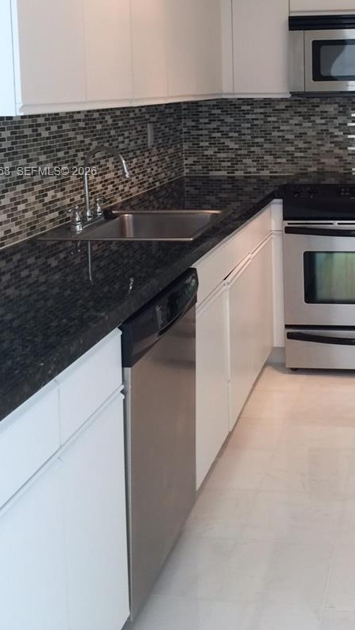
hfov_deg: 23.9
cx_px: 306
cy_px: 172
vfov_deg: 41.1
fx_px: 820
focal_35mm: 49
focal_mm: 4.12
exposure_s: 1/30
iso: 40
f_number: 2.2
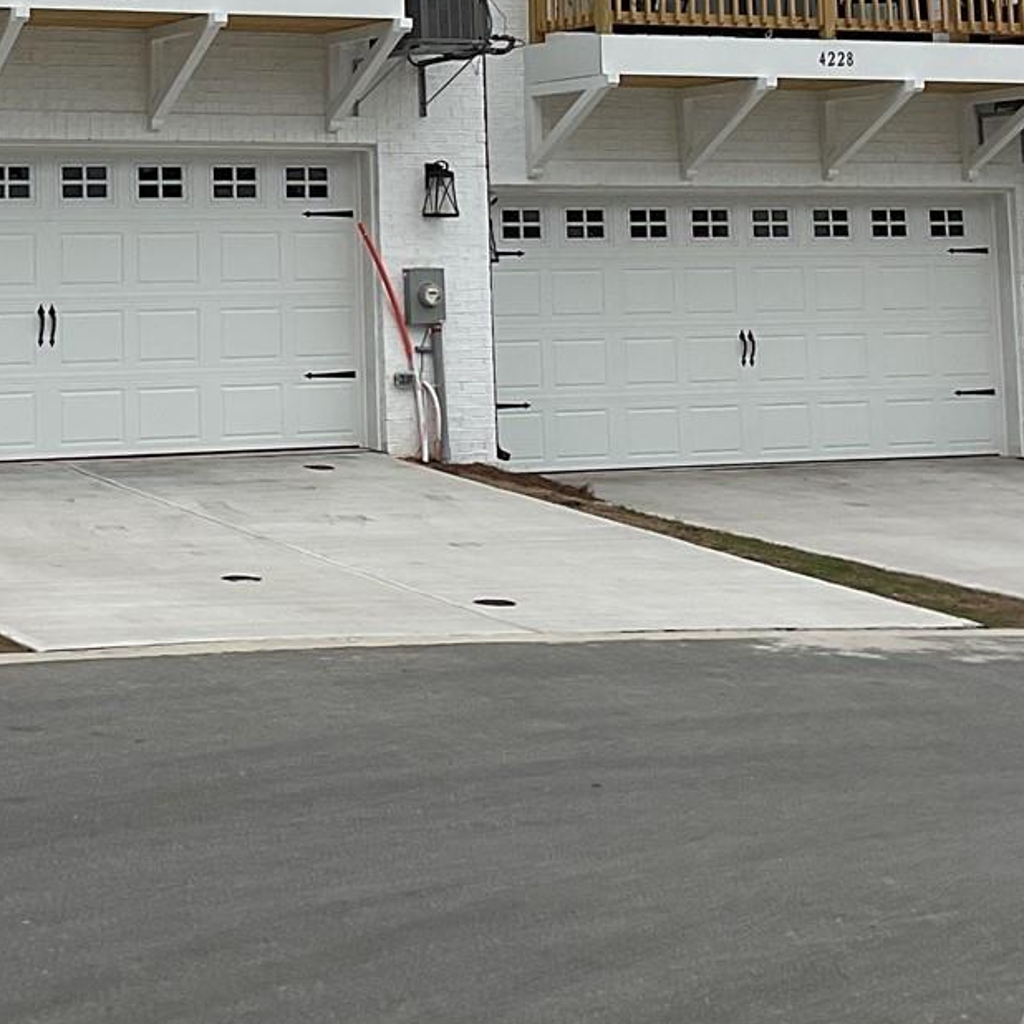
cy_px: -96
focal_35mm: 85
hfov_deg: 20.3
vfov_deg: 19.6
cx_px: 260
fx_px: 2845
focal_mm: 3
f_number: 1.8
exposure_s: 1/2227
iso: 16
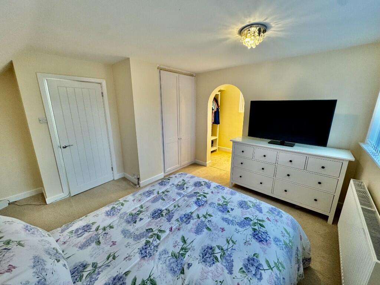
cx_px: 190
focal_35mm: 14
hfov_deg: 102.1
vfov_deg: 85.7
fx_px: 154
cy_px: 142
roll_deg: +0.6
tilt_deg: -14.4
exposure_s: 1/50
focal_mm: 2.22
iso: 160
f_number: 2.2
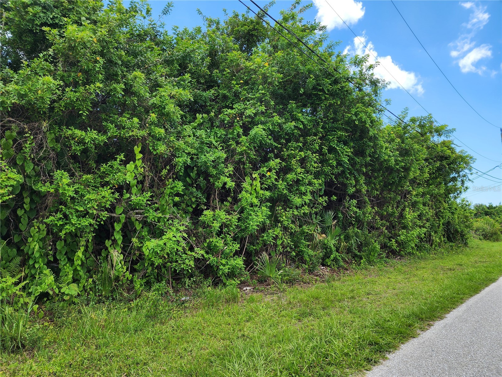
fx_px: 334
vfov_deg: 58.9
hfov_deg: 73.9
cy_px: 188
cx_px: 251
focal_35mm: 23
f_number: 1.8
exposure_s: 1/460
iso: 12
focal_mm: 6.4
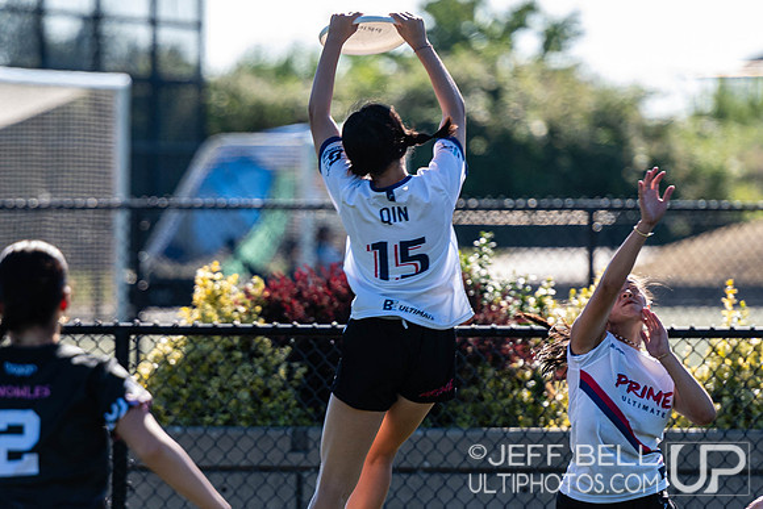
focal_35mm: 501
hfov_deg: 4.1
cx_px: 274
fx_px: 10613
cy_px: 293
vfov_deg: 2.7
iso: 200
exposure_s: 1/1000
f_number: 3.2
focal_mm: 200
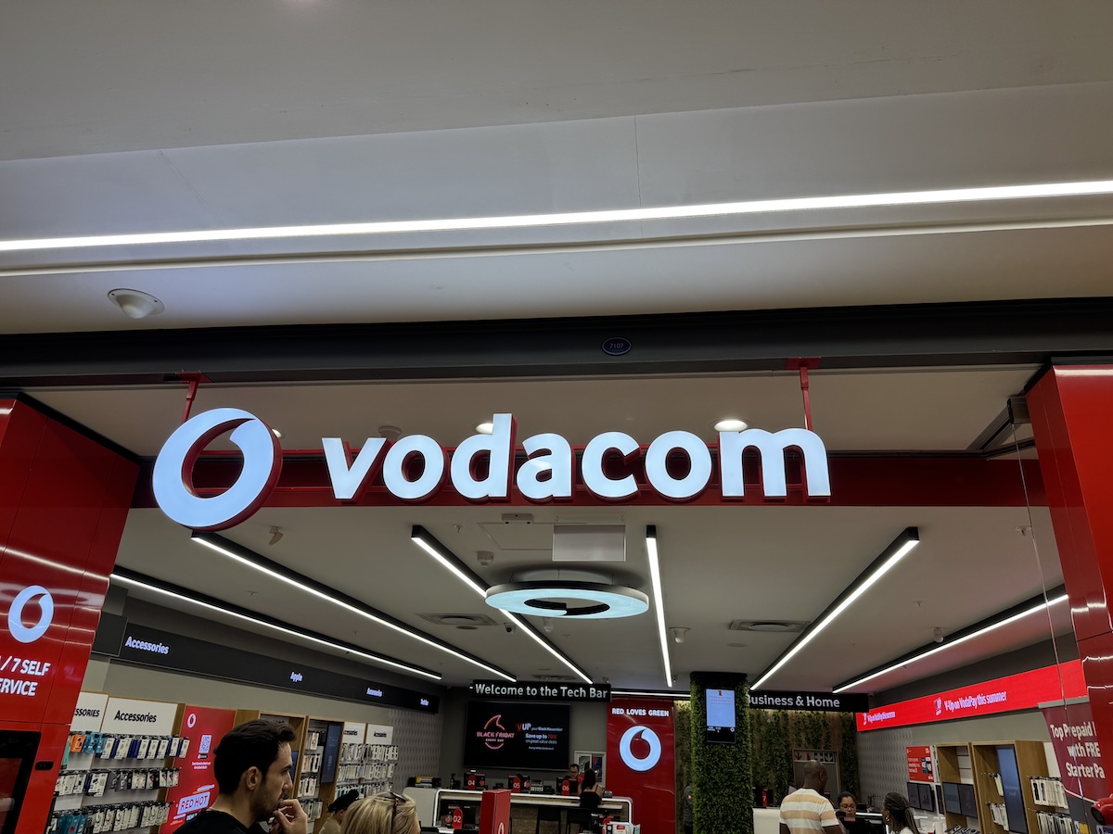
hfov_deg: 71.6
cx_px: 556
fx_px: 772
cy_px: 417
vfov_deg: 56.8
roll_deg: -2.5
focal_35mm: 24
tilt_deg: +22.5
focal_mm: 6.76
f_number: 1.78
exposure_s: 1/177
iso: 64
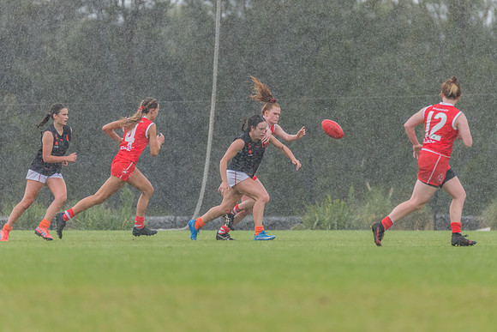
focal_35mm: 547
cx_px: 269
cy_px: 134
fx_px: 7559
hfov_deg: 3.8
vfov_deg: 2.5
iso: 1800
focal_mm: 460
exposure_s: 1/1250
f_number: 6.3
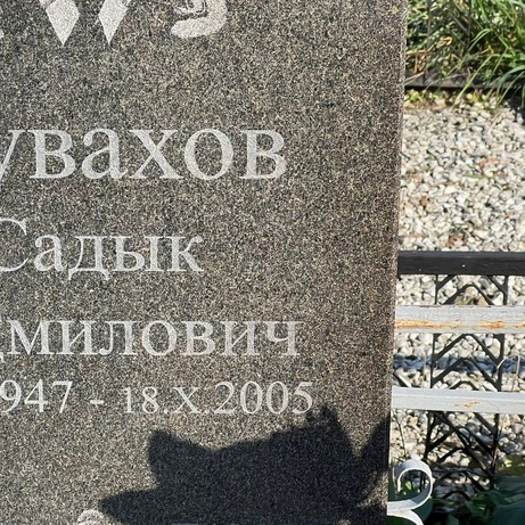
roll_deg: +0.5
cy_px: 236
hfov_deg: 14.7
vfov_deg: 14.8
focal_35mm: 118
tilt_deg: -25.2
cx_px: 150
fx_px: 2025
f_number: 2.8
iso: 32
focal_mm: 9
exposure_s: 1/374
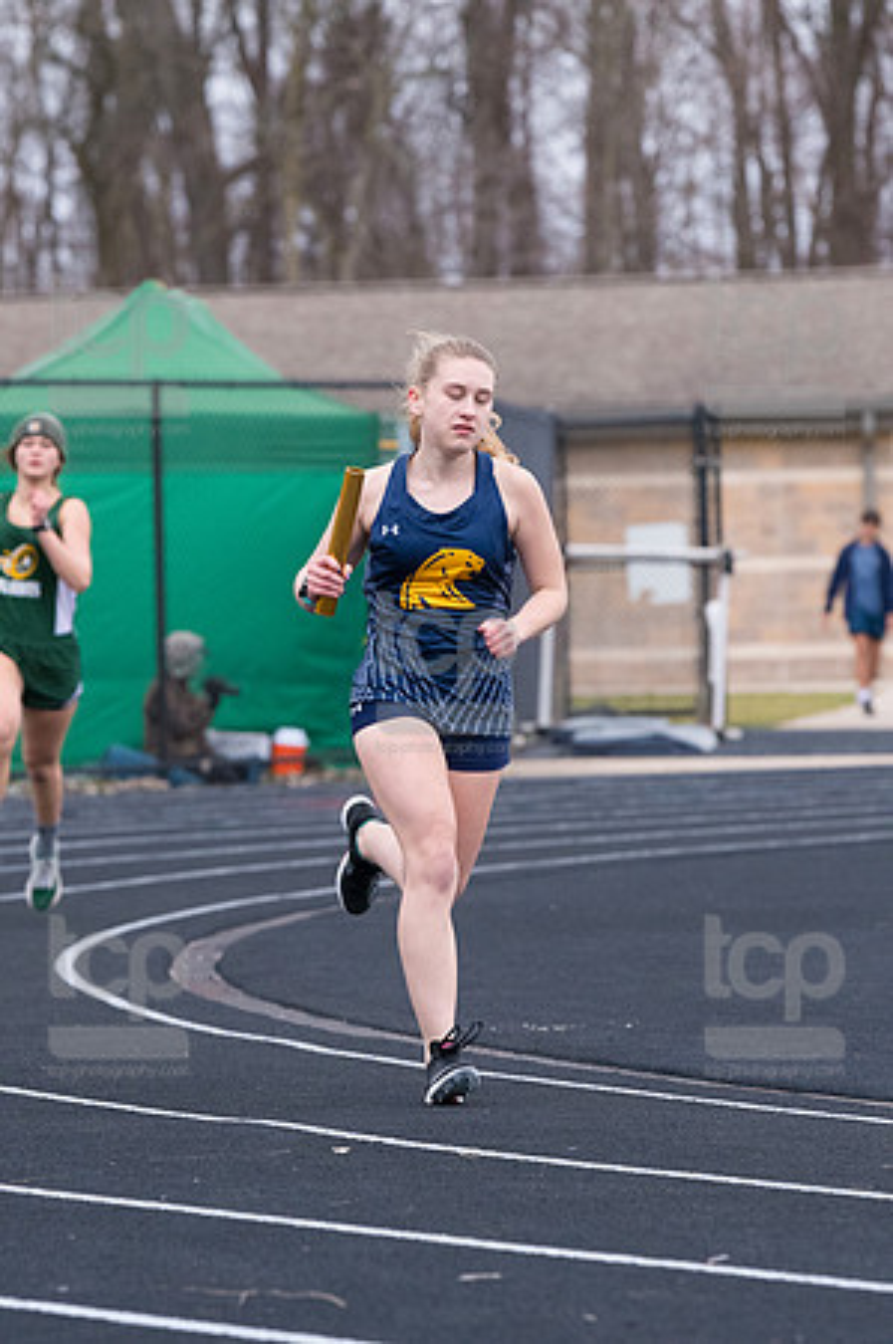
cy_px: 672
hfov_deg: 5.6
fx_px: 9211
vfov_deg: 8.3
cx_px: 446
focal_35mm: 247
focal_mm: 165
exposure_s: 1/1600
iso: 2000
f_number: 5
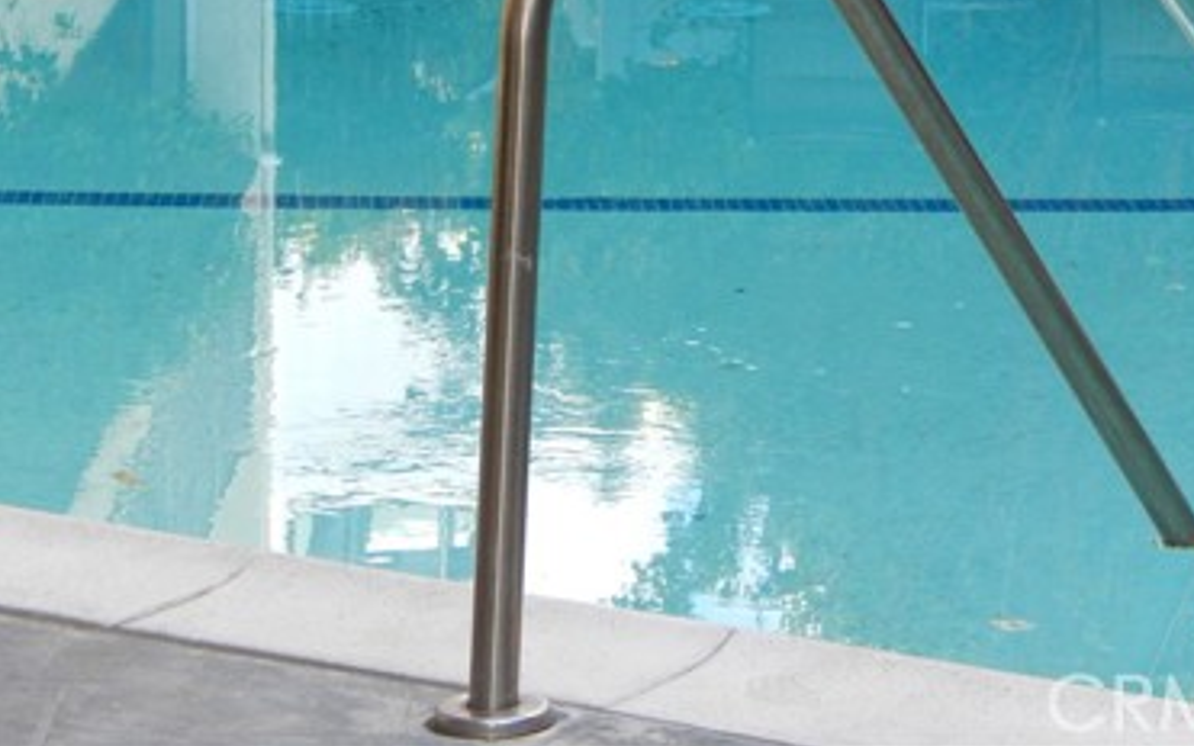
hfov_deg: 10.9
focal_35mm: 192
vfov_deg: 6.8
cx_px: 872
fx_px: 6249
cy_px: -23
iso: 180
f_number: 4.5
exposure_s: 1/80
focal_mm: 18.7
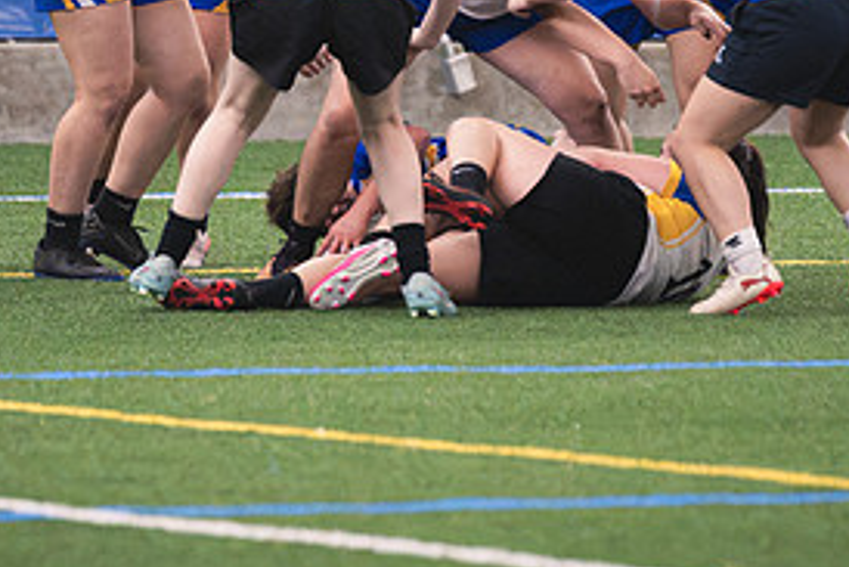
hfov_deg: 3.3
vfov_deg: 2.2
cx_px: 418
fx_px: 14959
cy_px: 87
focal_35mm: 634
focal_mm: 200
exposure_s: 1/640
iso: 10000
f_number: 2.8
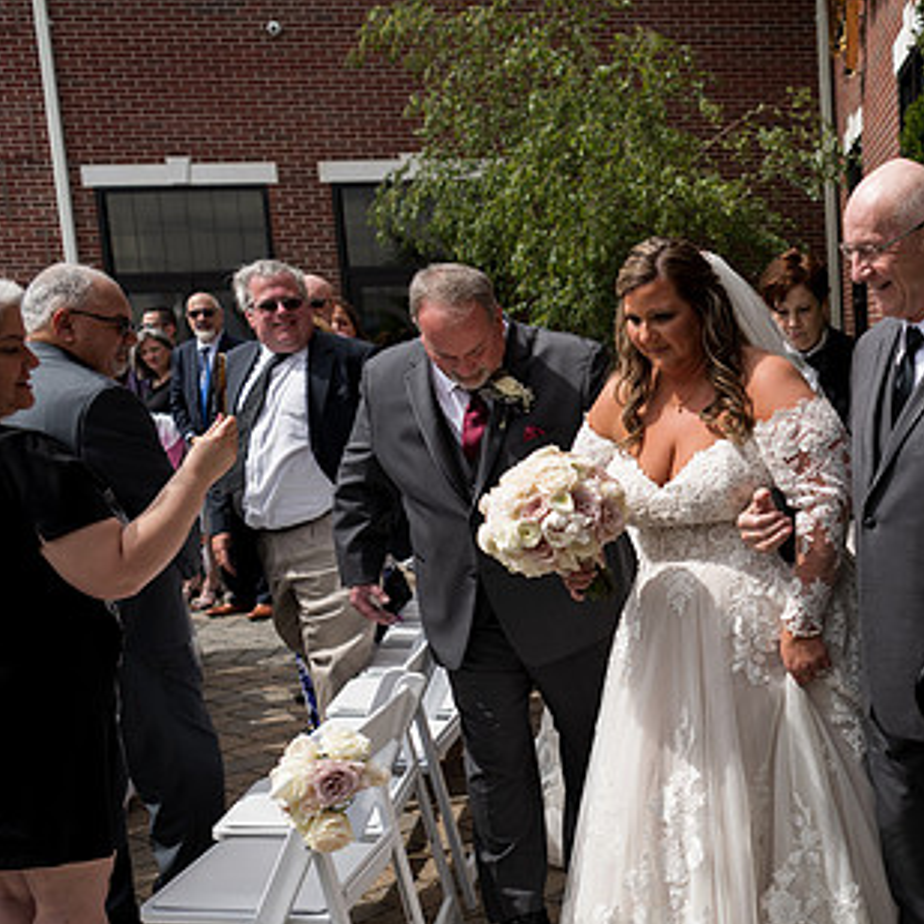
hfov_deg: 33.7
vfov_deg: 36.7
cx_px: 920
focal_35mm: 46
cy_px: 552
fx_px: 1389
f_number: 2.8
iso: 64
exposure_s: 1/1000
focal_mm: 24
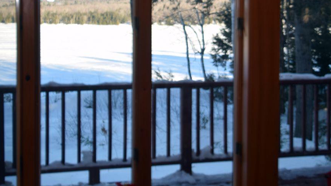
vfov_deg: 18.5
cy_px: 53
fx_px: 571
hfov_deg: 32.3
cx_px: 199
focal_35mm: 65
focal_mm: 24
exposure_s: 1/200
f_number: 4
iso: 100
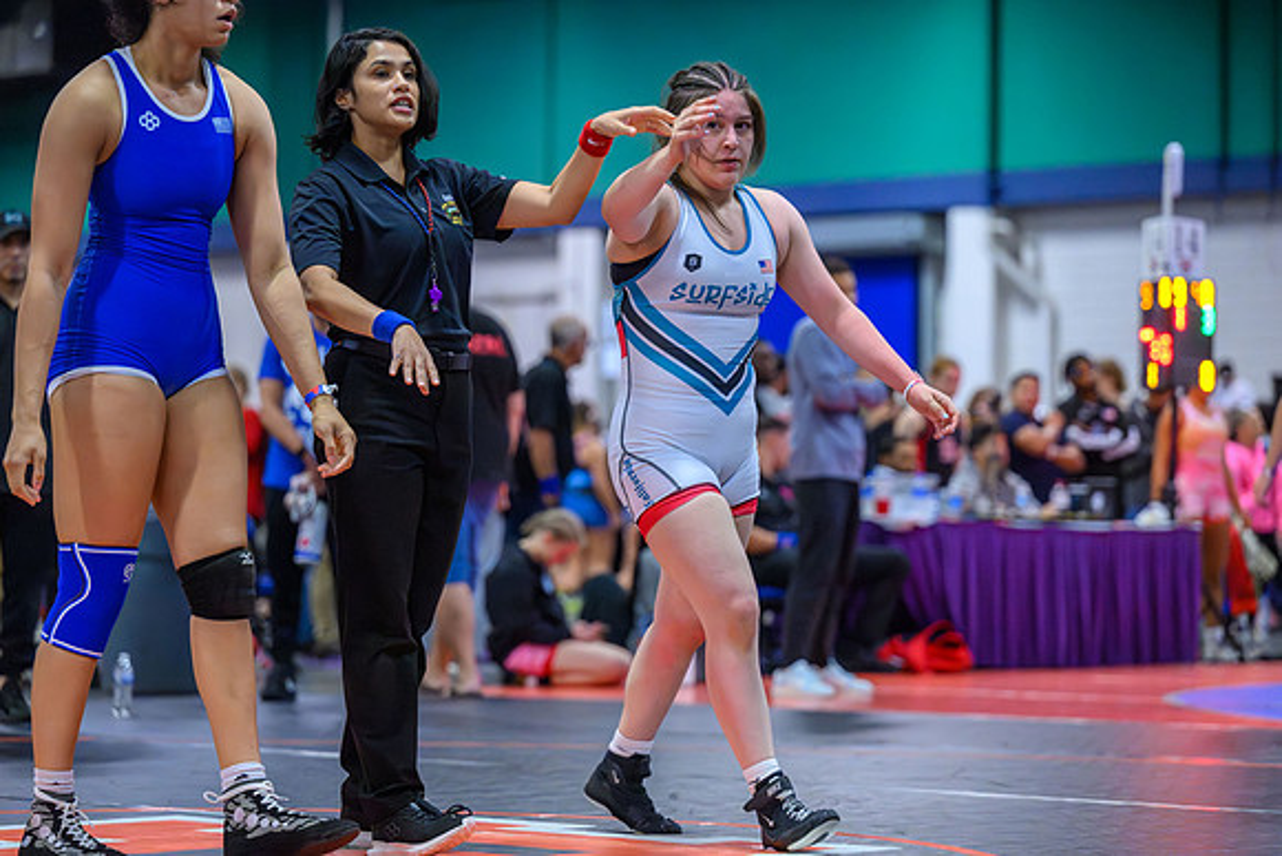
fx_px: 4096
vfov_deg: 11.9
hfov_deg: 17.8
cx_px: 641
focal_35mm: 115
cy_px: 428
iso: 18000
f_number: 3.2
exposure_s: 1/800
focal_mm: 115
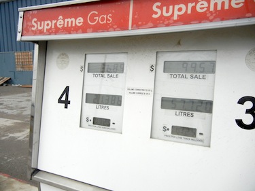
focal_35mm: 30
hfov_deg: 60.0
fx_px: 221
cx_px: 128
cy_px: 96
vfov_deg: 46.8
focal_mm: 5.4
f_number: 7
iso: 400
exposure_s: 1/270
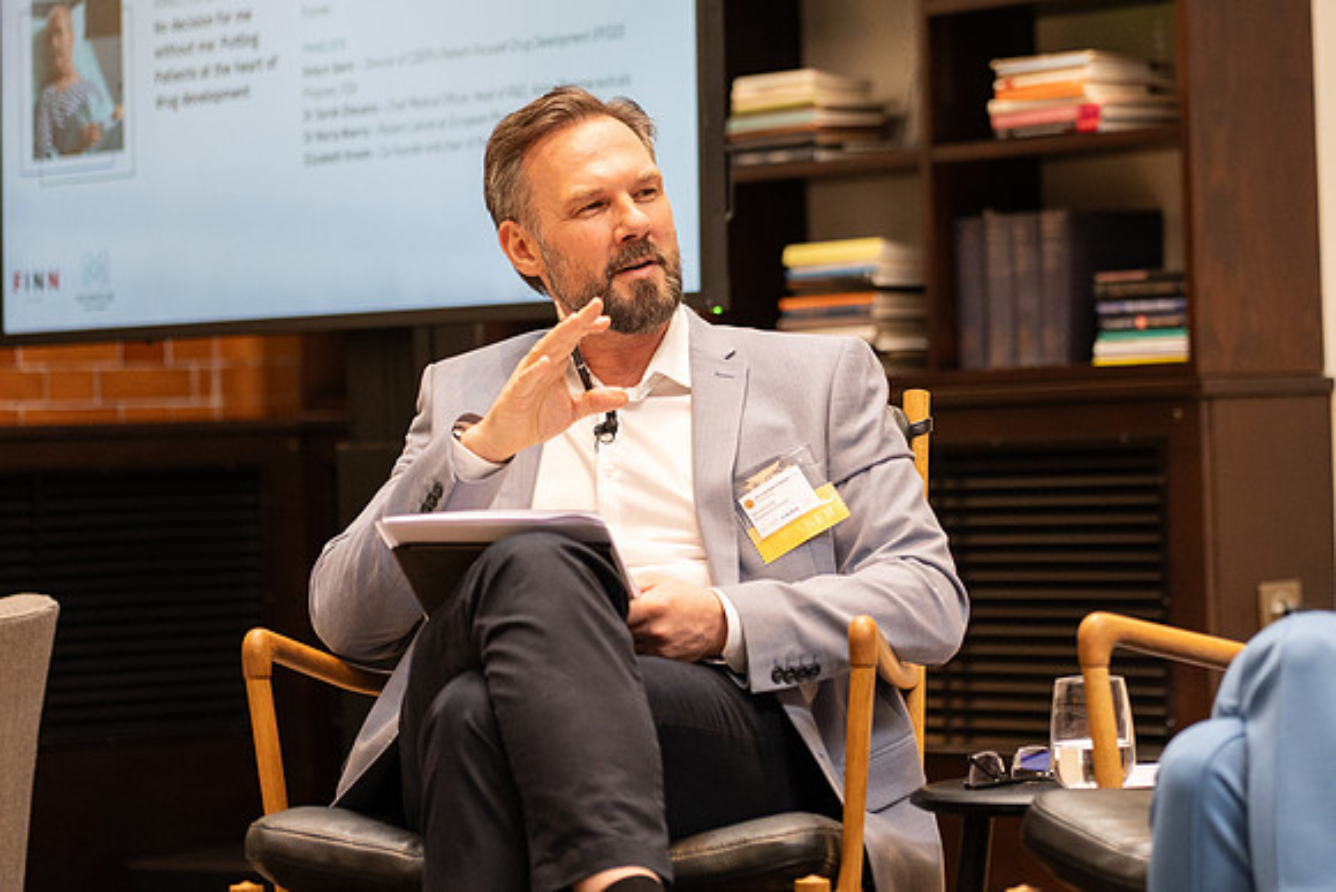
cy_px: 304
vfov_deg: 10.4
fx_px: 4891
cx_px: 880
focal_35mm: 132
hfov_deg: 15.5
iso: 1600
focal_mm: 100
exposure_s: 1/500
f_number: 2.8
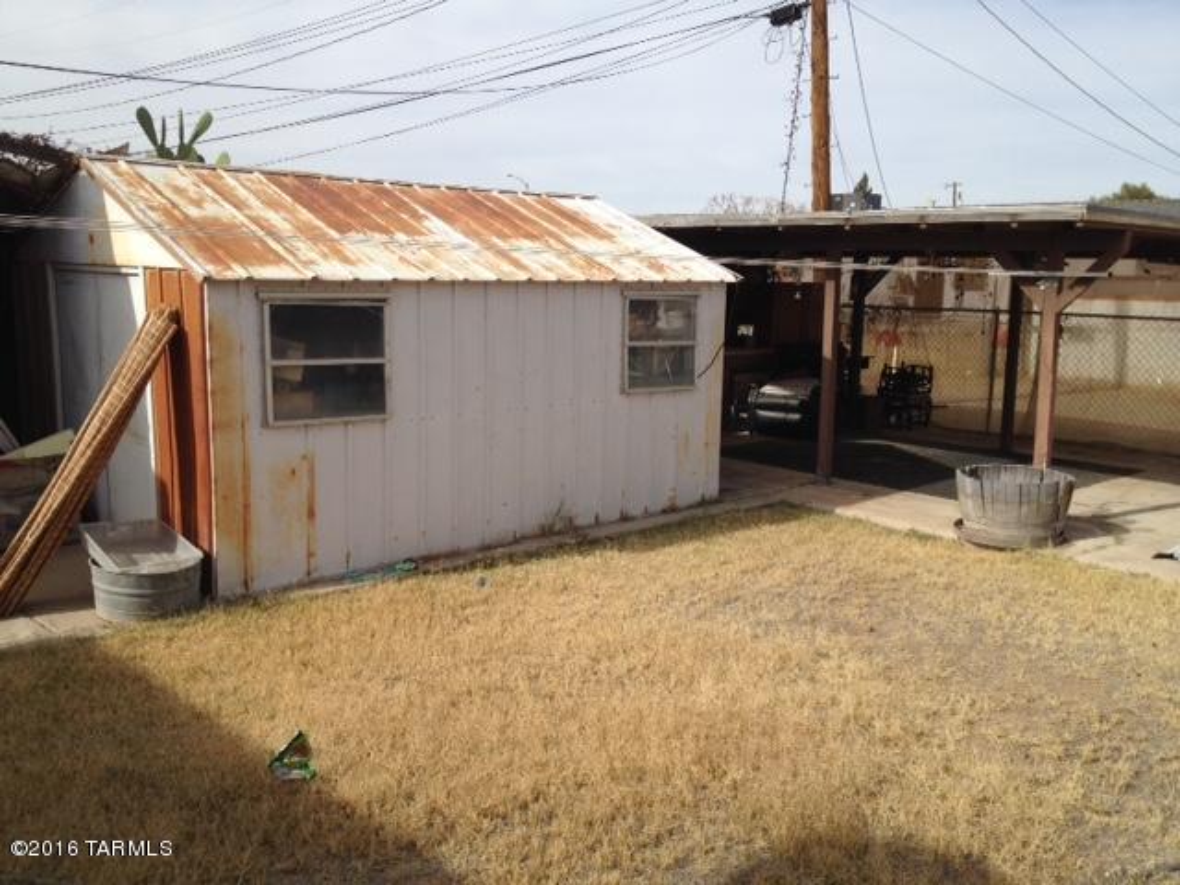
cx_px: 590
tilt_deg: -14.2
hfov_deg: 52.6
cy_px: 442
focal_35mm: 35
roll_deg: -0.5
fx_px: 1193
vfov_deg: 40.7
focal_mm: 4.28
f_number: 2.4
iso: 50
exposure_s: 1/2123
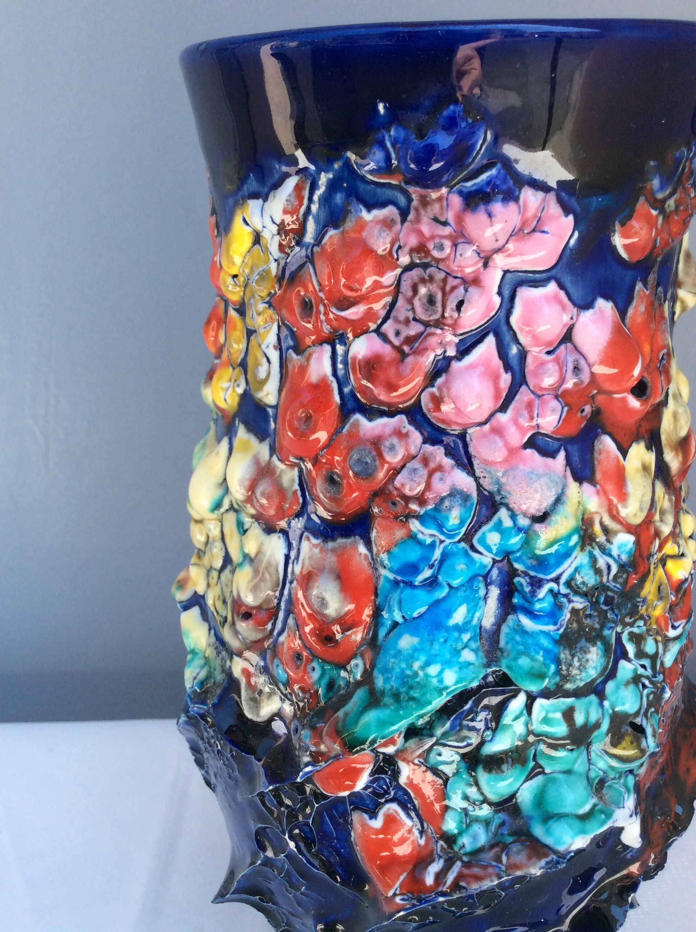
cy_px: 466
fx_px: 860
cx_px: 348
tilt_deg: -16.6
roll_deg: +0.7
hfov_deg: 44.1
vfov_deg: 56.9
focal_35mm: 32
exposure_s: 1/325
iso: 32
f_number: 2.4
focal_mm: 3.3
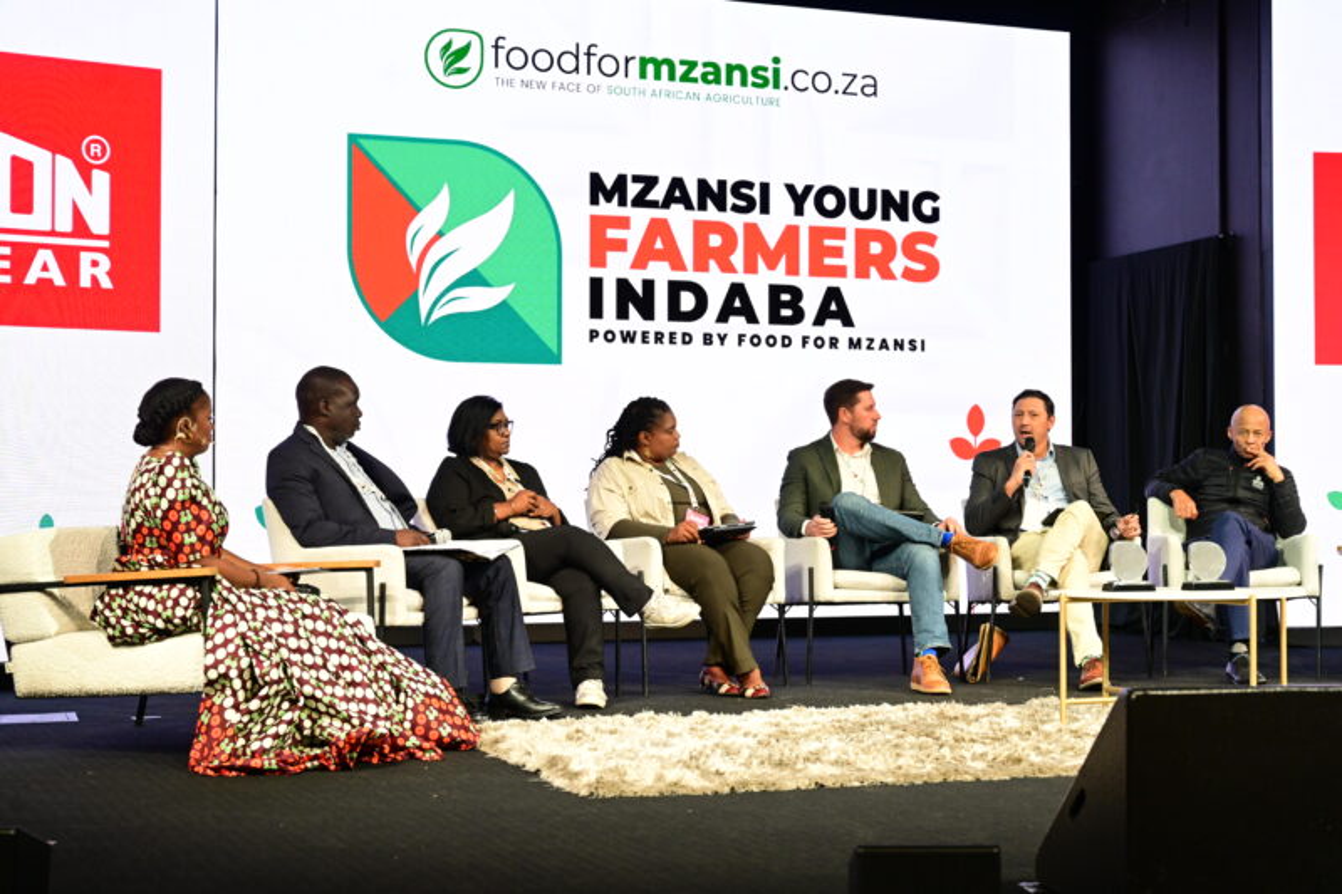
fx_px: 2050
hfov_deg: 36.3
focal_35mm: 55
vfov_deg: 24.6
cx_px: 671
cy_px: 447
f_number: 5.6
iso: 2500
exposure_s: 1/160
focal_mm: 55
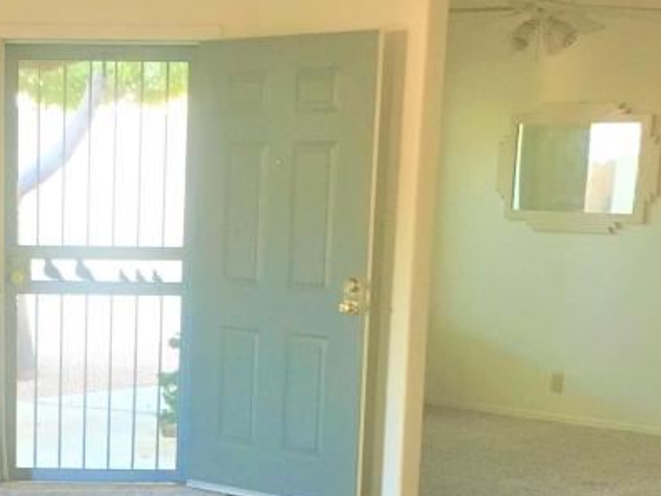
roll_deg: -0.6
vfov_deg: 19.3
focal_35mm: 75
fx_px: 1432
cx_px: 85
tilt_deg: -10.3
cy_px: 449
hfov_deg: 25.3
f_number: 2.2
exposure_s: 1/24
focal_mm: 4.15
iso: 200
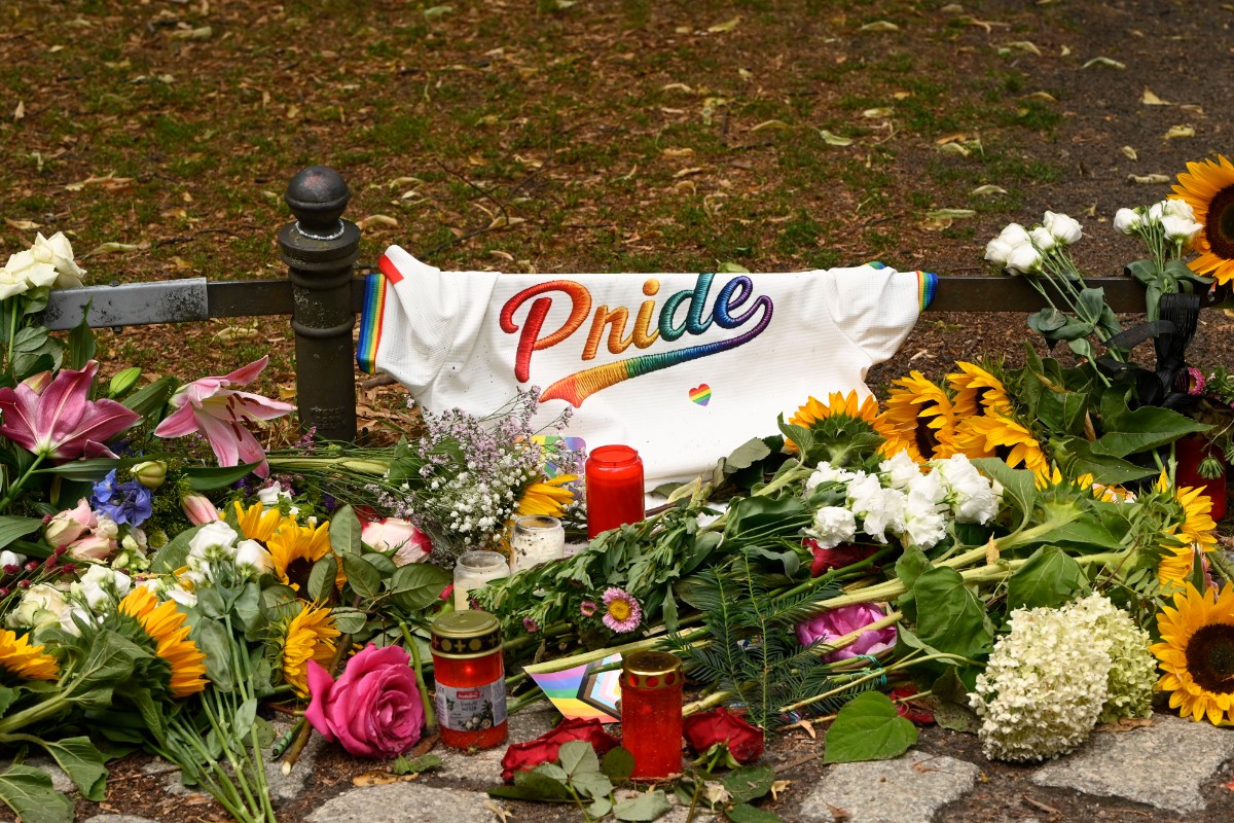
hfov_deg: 19.5
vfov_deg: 13.0
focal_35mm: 105
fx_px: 3599
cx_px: 617
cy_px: 412
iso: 640
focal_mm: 105
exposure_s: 1/400
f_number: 10
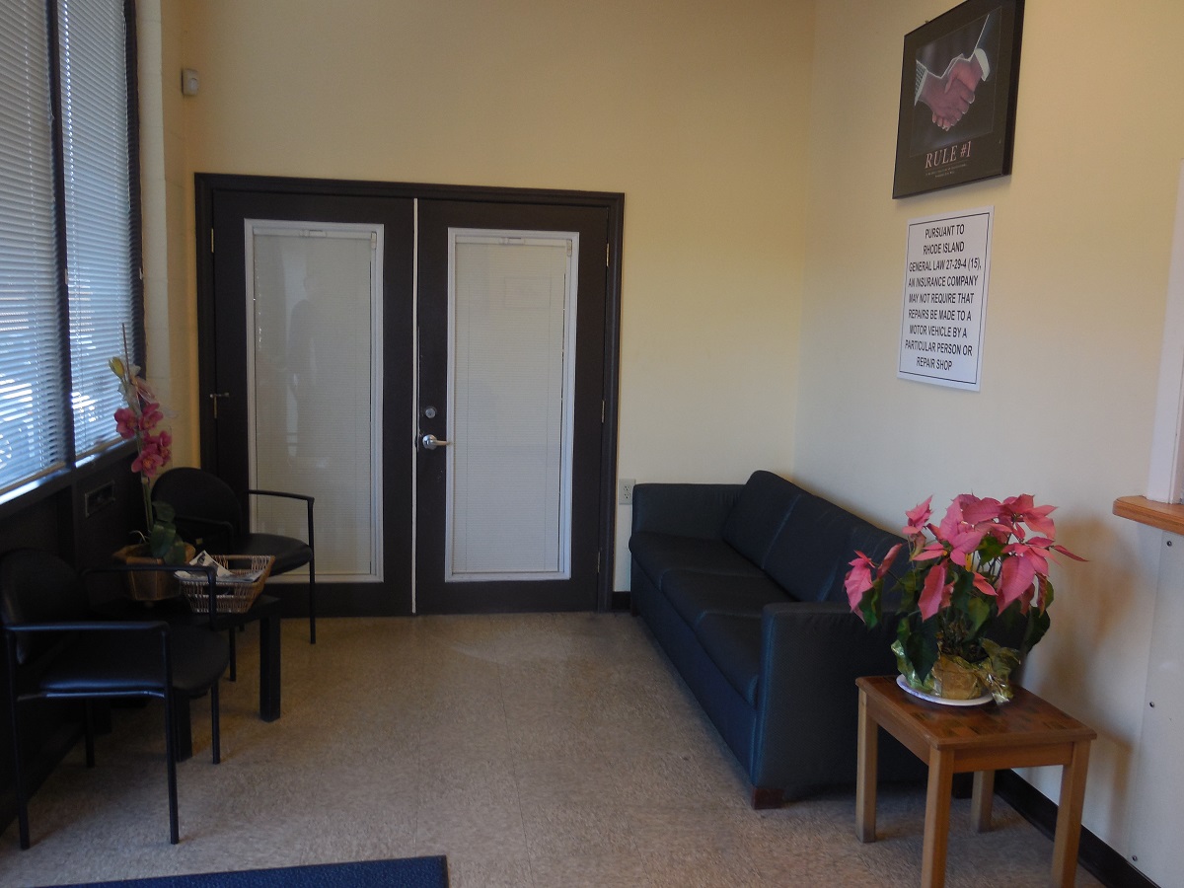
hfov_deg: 60.0
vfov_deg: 46.8
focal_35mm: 30
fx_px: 1026
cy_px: 444
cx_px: 592
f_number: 3.2
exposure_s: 1/60
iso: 125
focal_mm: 5.3
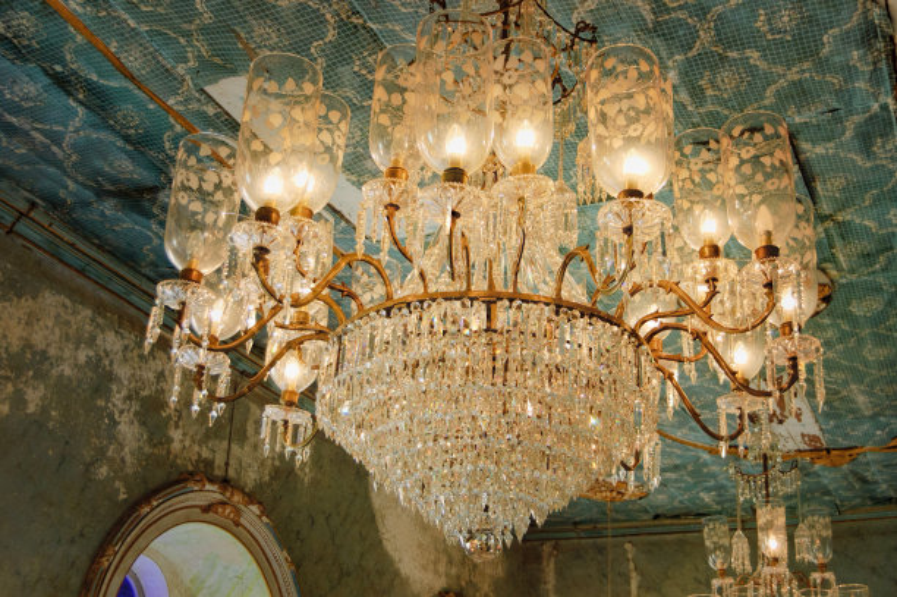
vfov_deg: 29.8
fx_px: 1120
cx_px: 448
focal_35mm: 45
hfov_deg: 43.6
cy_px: 298
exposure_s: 1/60
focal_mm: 30
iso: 450
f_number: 4.2
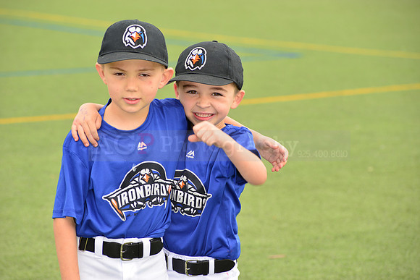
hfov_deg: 12.8
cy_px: 140
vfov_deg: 8.6
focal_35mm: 160
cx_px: 210
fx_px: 1867
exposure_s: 1/200
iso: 250
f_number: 8
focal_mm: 160
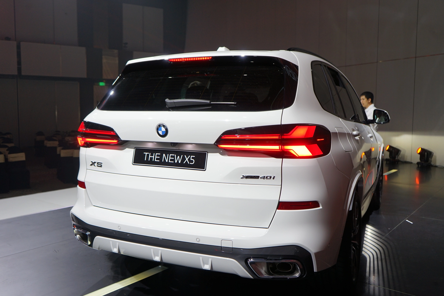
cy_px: 148
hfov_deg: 58.7
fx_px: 395
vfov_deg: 41.1
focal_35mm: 32
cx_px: 222
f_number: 4.5
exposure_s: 1/125
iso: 400
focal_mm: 32
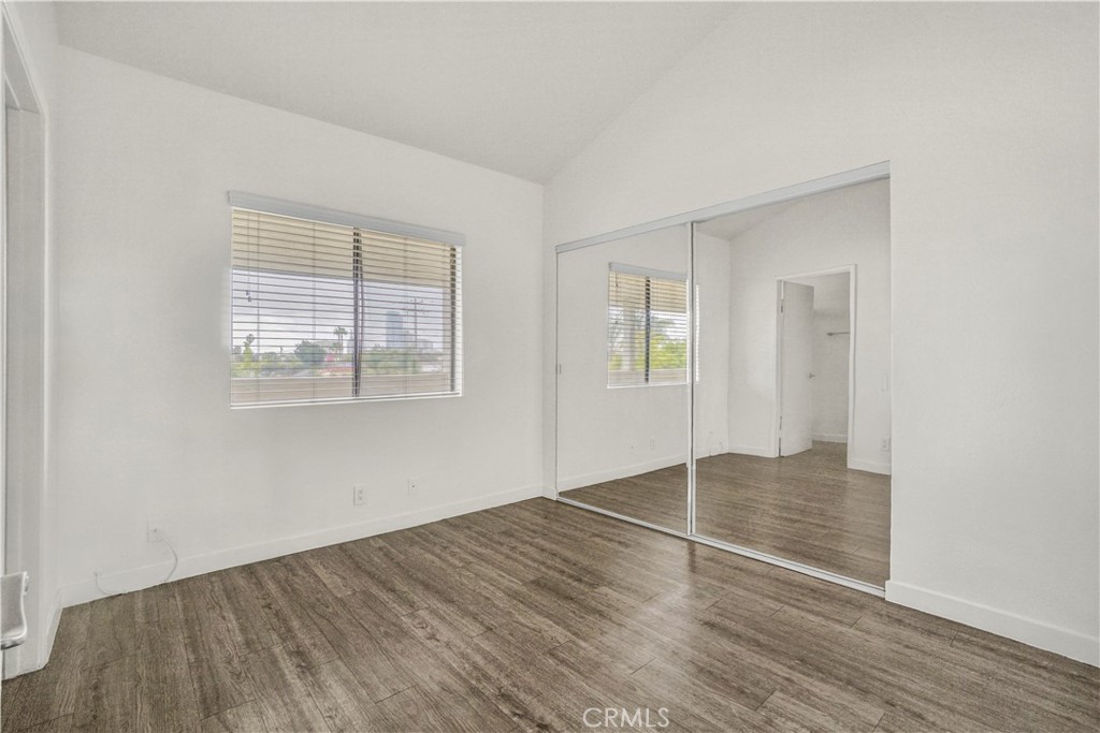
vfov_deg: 77.3
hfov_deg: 100.4
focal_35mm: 15
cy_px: 366
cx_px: 550
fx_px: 458
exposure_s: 1/60
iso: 100
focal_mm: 10
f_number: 8
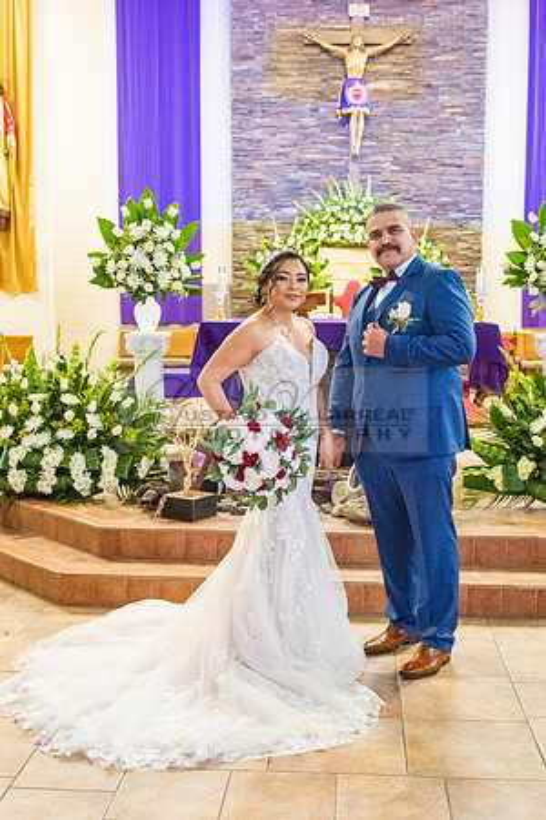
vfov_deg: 43.6
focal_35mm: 45
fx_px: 1022
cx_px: 282
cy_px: 444
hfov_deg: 29.9
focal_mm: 26
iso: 2000
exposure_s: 1/160
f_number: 2.8
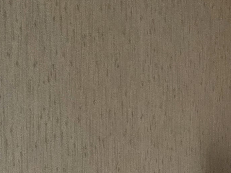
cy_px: 301
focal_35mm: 133
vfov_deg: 10.5
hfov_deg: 11.5
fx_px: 888
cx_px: 599
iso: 400
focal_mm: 5.4
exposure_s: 1/100
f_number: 1.8
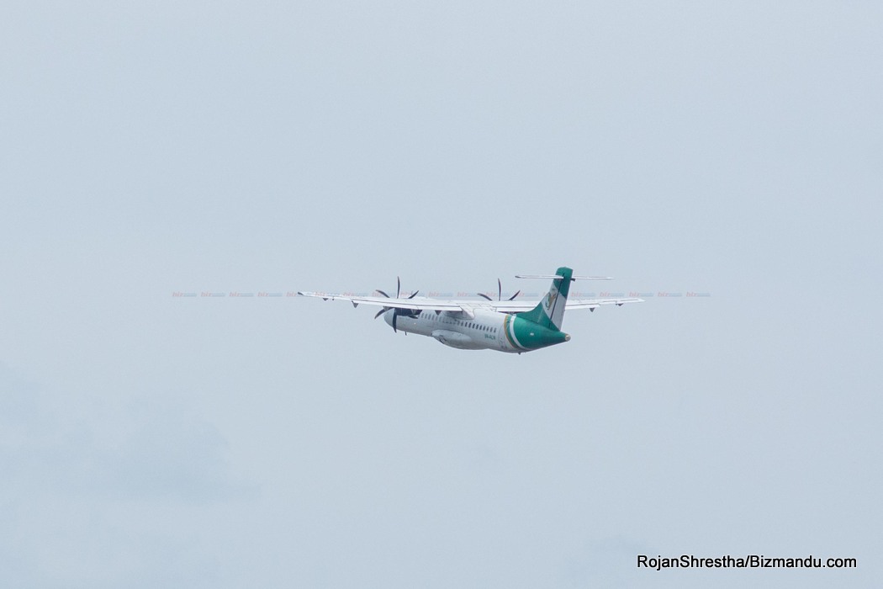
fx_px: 11586
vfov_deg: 2.9
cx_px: 221
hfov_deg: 4.4
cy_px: 475
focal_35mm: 472
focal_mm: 155
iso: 320
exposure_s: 1/3200
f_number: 5.6
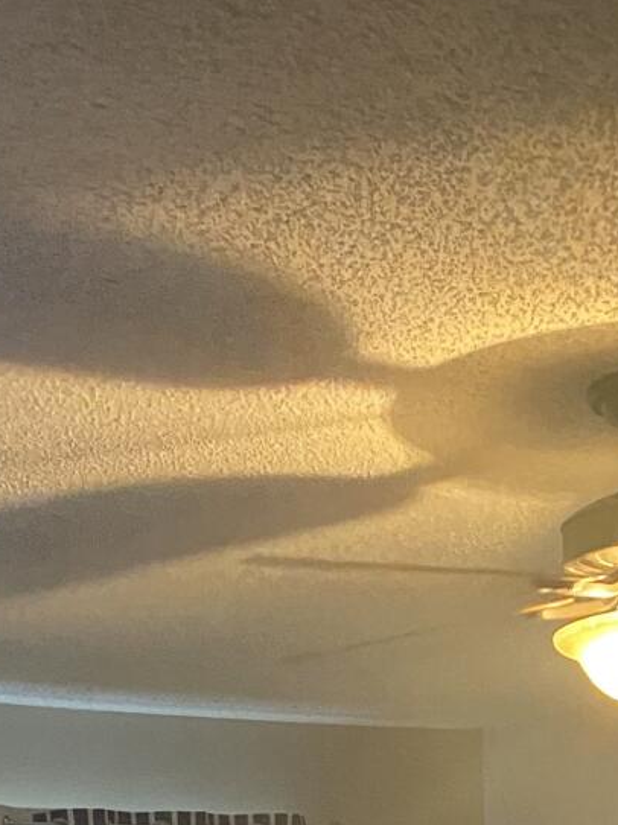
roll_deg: +3.0
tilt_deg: -7.8
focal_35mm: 96
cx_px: 367
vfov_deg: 17.2
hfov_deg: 15.4
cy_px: 1425
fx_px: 2287
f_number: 1.8
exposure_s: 1/30
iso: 500
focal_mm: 4.25
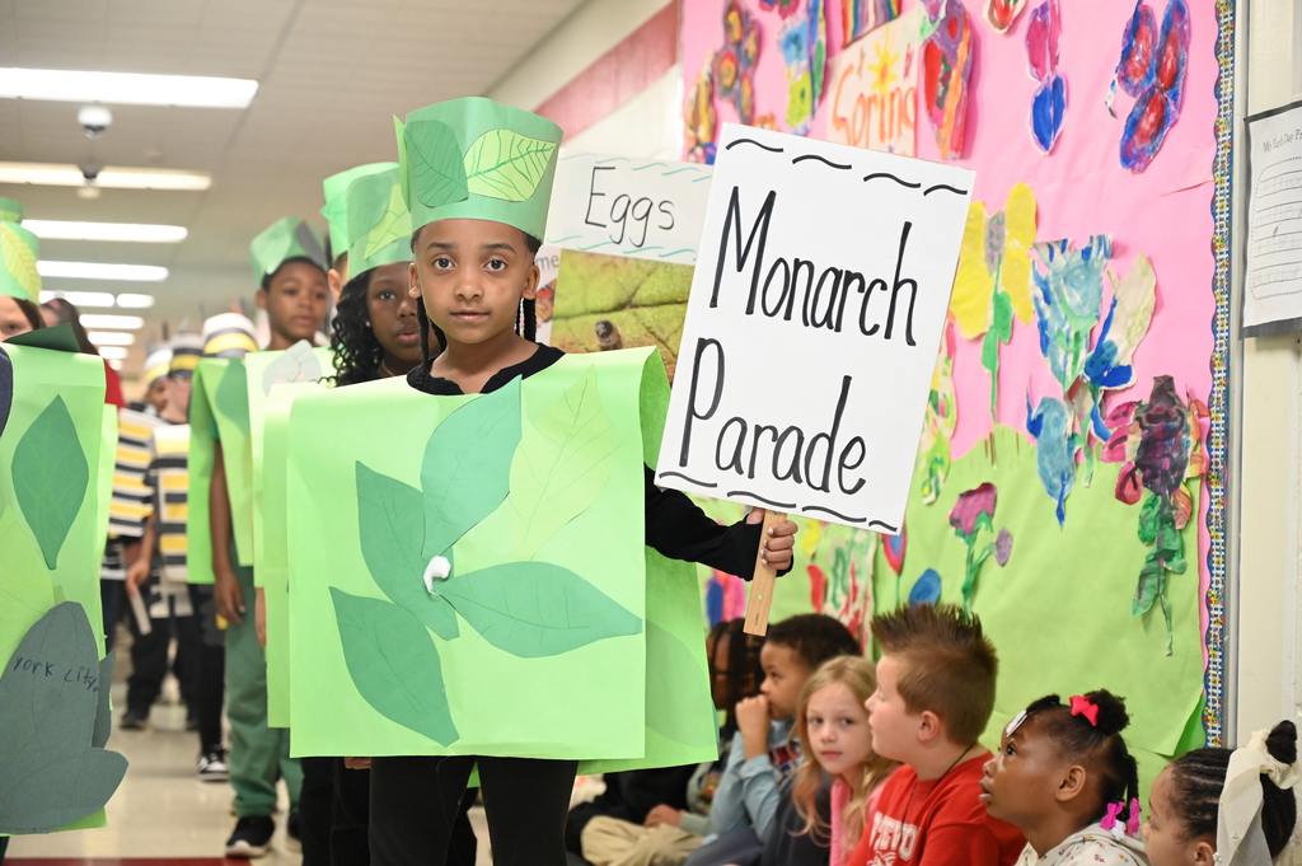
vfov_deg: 19.4
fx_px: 2530
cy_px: 433
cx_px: 651
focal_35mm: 70
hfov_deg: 28.9
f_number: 4
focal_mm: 70
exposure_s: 1/125
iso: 2800
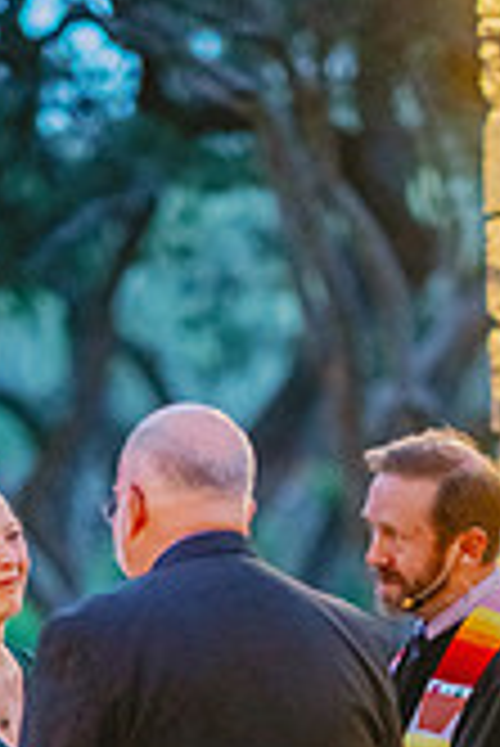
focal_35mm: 230
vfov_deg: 8.8
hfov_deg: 6.0
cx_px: 176
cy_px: 886
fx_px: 4781
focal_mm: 85
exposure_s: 1/200
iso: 5000
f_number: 1.8
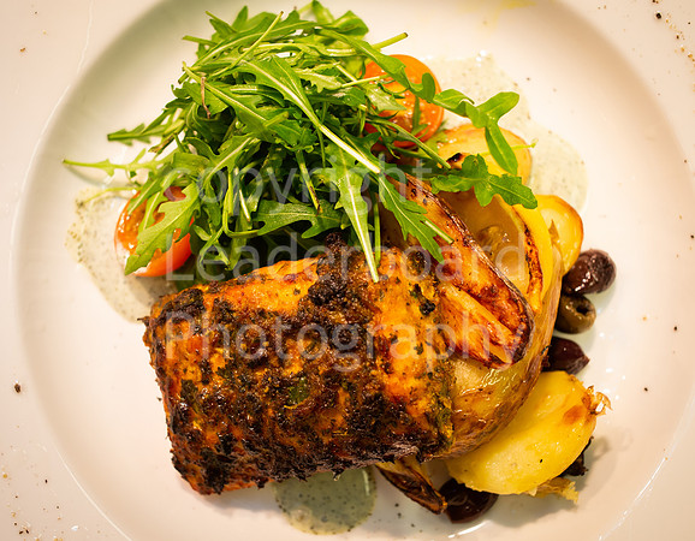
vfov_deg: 35.1
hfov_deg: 44.2
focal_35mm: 42
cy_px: 293
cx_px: 332
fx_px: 855
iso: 800
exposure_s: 1/60
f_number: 5.6
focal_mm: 35
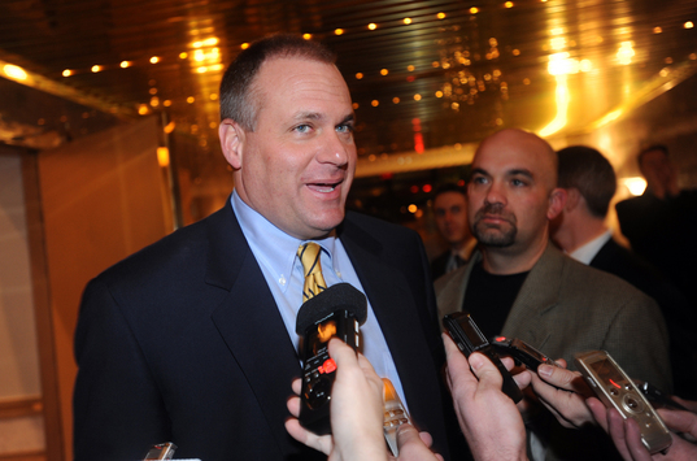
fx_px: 676
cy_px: 230
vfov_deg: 37.6
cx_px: 348
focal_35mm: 35
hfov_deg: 54.6
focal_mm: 35
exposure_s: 1/13
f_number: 4
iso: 800
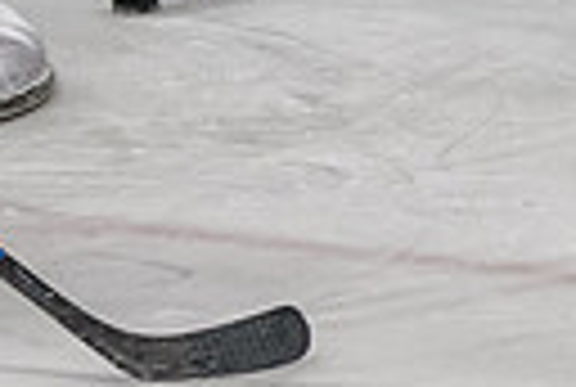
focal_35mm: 768
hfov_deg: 2.7
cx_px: 781
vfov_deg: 1.8
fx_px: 12317
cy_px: -513
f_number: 3.2
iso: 1600
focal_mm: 100
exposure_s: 1/800
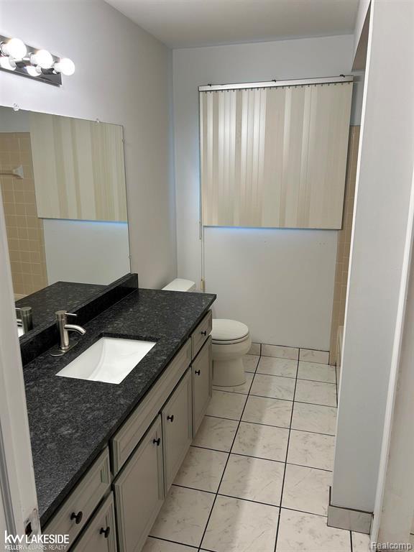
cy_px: 276
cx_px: 207
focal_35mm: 26
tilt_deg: -14.8
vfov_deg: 67.3
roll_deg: +0.8
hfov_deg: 53.1
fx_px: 415
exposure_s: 1/120
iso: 50
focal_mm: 5.7
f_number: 1.5
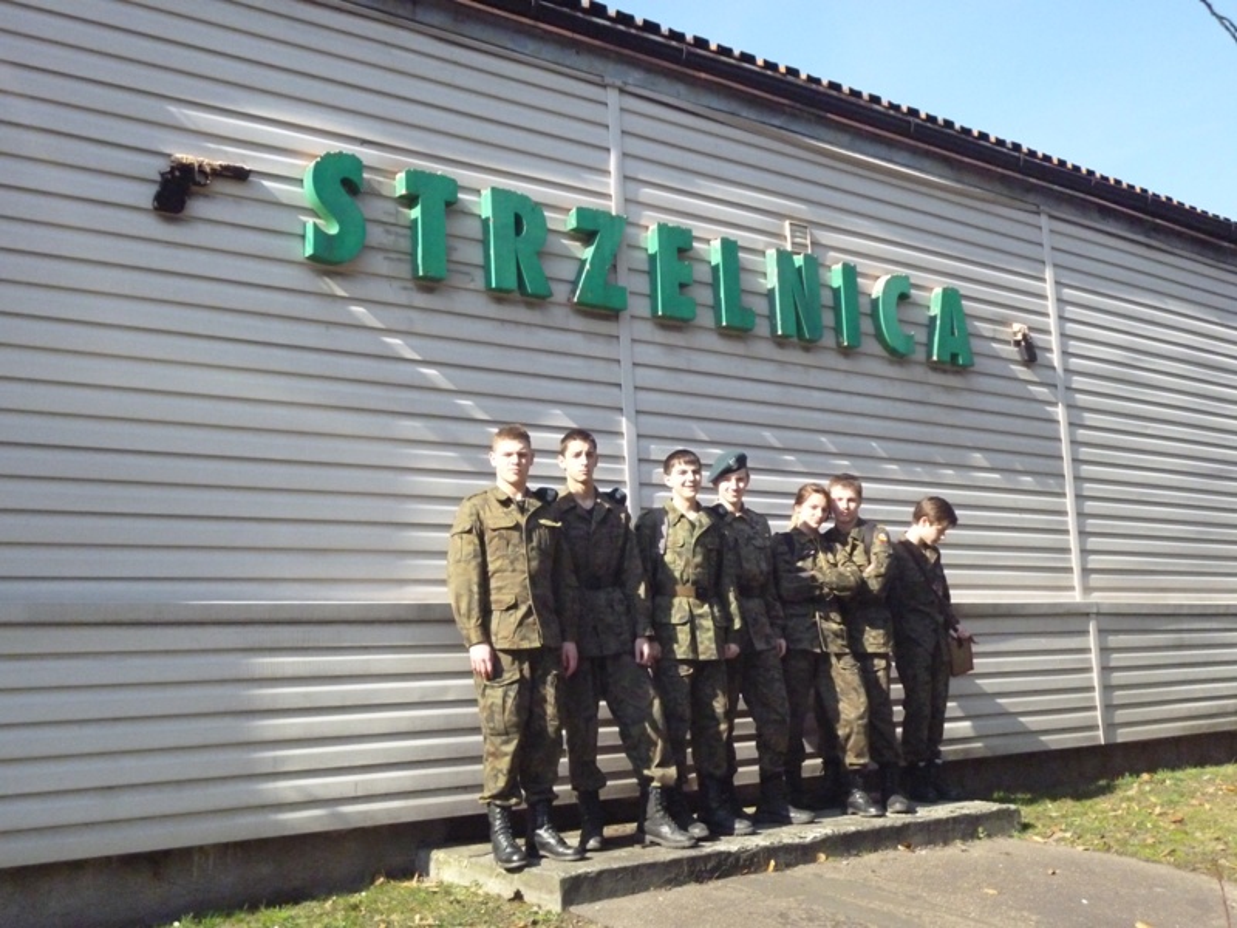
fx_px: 1465
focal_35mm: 41
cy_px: 464
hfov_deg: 45.8
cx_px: 618
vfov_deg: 35.1
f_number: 11
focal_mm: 7.3
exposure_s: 1/200
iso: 800
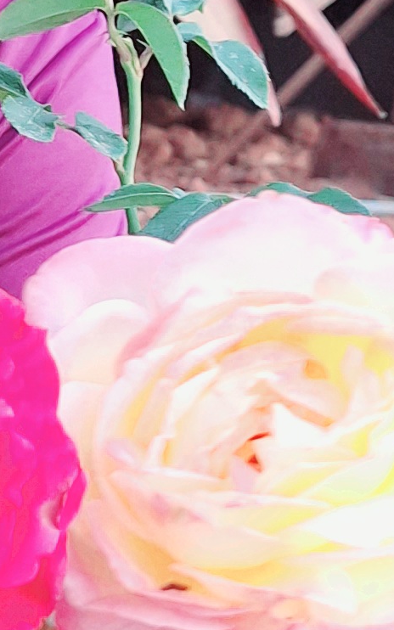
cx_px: -292
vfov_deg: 15.6
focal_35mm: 134
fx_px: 2301
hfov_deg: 9.4
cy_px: 326
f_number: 1.8
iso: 160
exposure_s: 1/50
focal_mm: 5.54
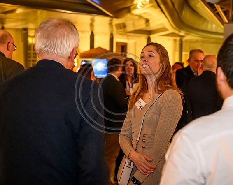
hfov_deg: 31.0
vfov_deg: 25.0
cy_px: 89
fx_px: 418
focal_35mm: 61
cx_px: 145
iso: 6400
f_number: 4
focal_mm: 52
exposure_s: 1/125
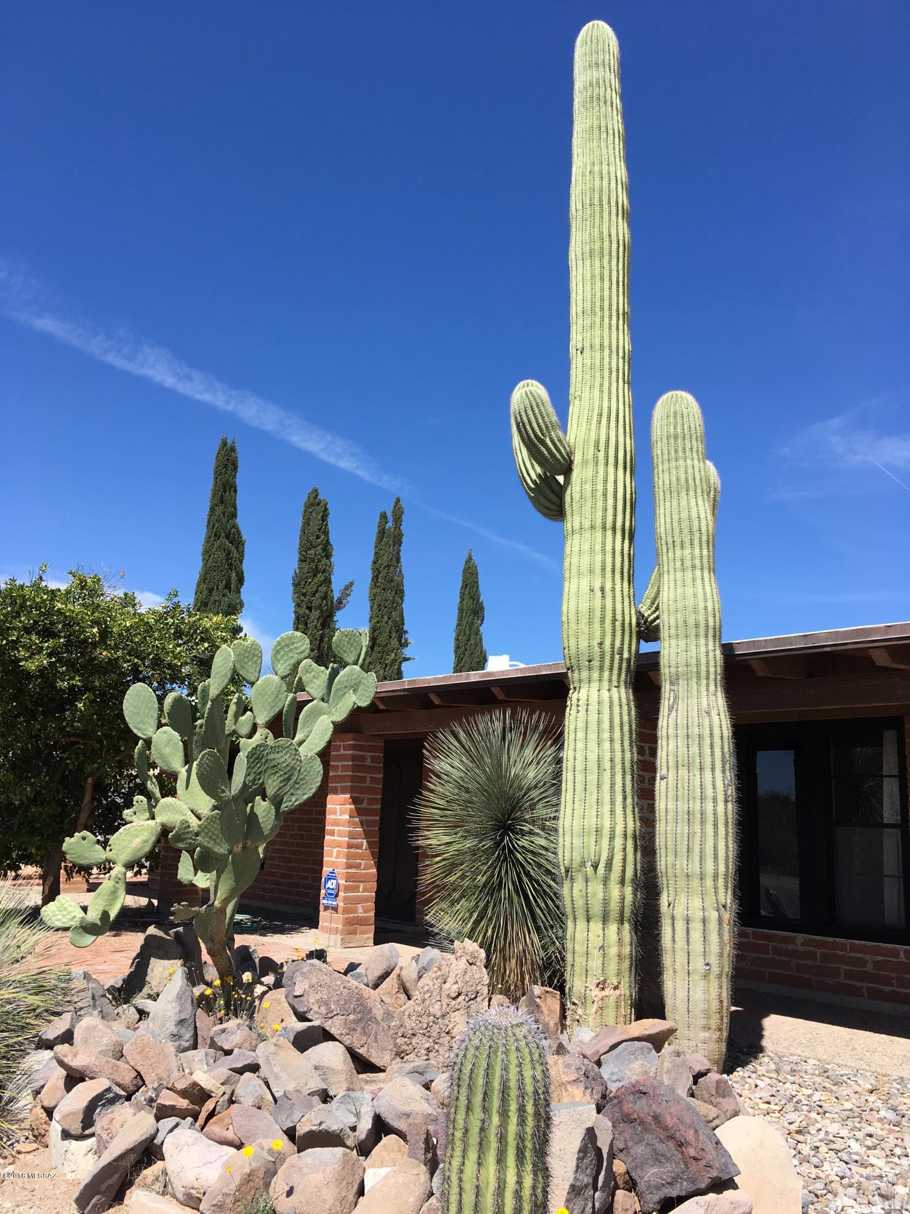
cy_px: 607
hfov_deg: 48.2
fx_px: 1016
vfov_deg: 61.7
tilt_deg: +10.6
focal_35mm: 29
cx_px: 455
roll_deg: -2.4
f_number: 2.2
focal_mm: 4.15
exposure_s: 1/1508
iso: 25
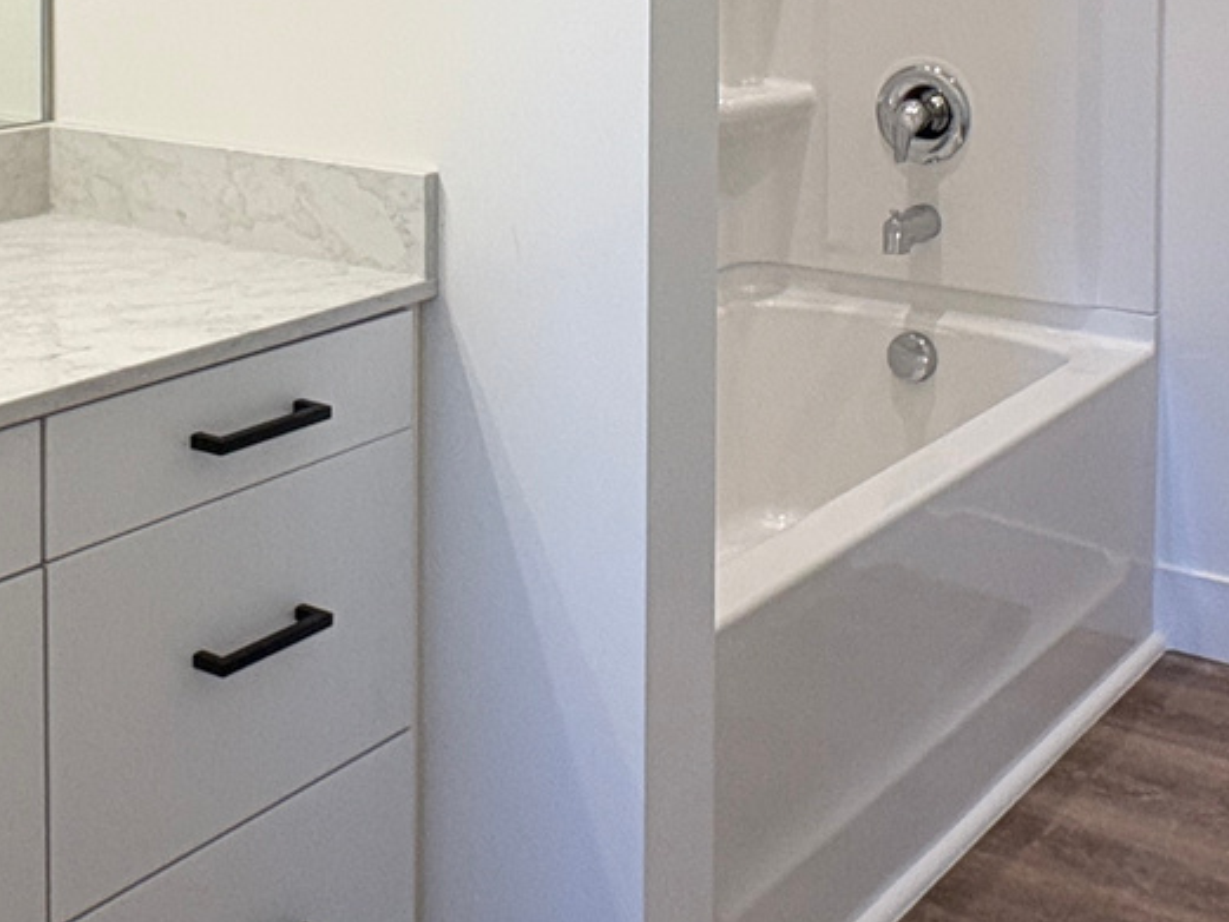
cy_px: -92
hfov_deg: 34.7
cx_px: 462
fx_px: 1953
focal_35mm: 55
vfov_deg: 24.7
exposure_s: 1/120
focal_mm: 2.22
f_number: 2.2
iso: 200
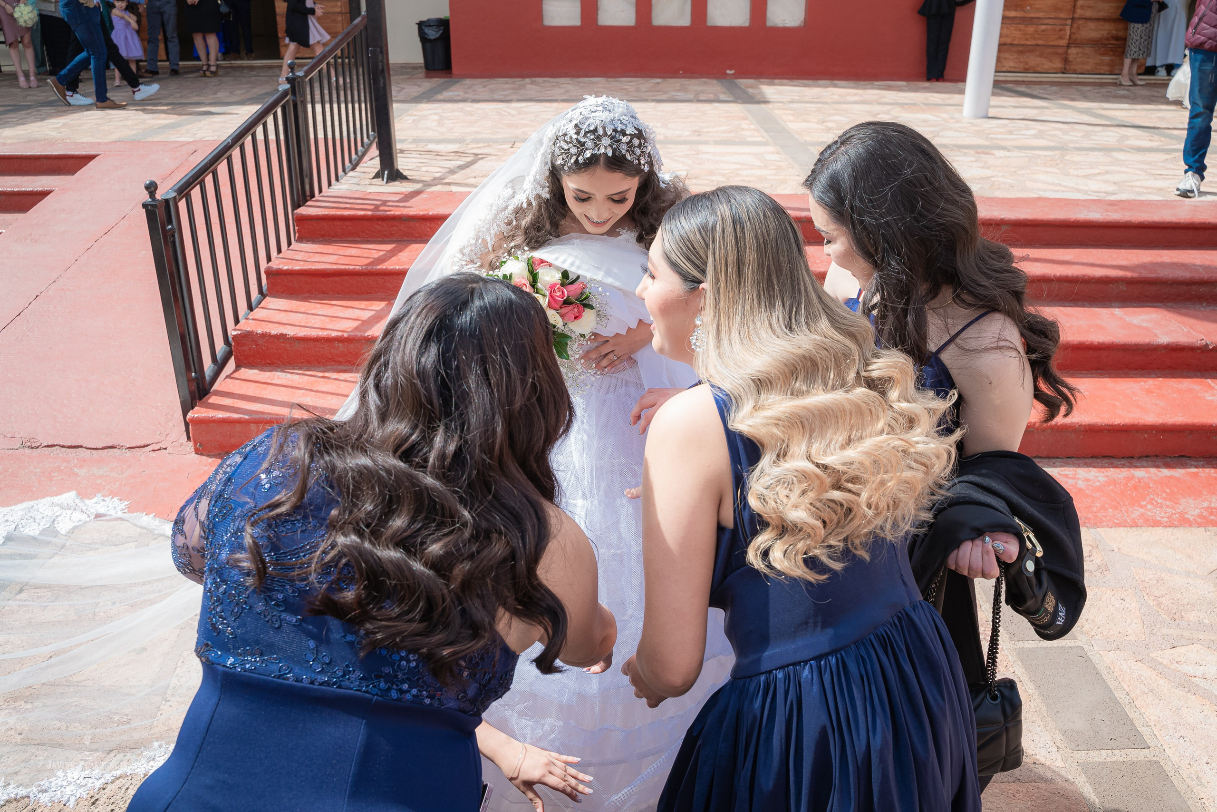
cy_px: 406
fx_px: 947
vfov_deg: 46.4
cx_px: 608
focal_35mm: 28
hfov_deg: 65.5
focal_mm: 28
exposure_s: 1/640
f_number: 8
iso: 640
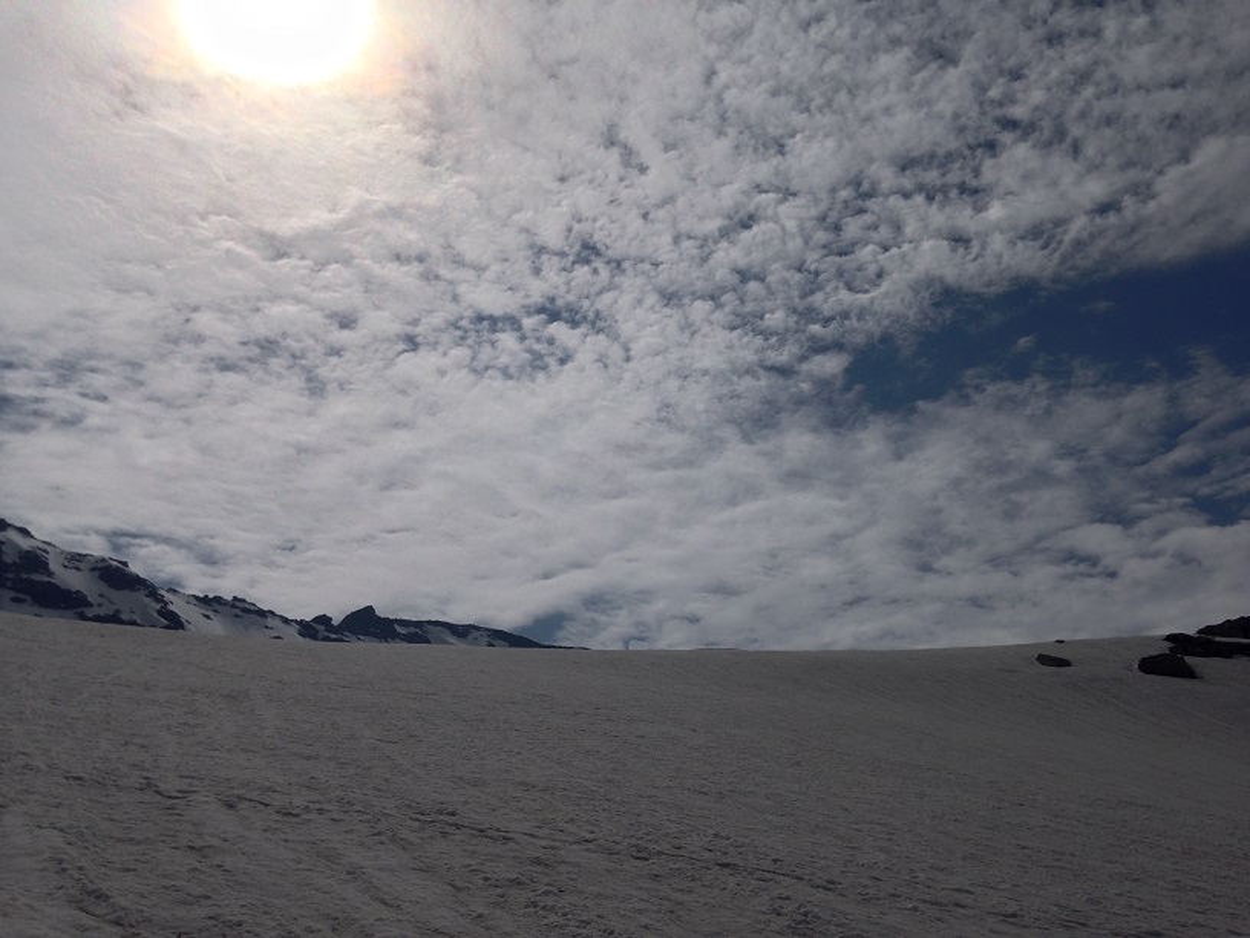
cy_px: 469
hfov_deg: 55.4
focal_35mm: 33
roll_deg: -0.1
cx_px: 625
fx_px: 1192
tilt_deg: +27.9
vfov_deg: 42.9
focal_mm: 4.12
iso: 50
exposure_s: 1/9091
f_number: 2.4
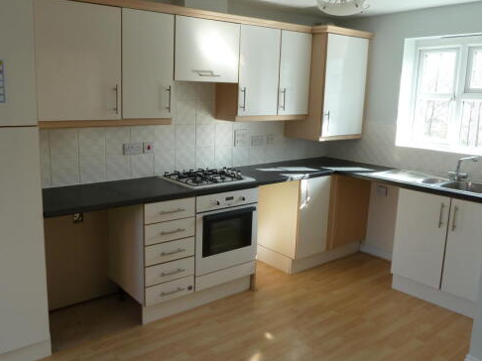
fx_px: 418
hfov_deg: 59.7
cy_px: 175
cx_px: 206
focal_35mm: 30
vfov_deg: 46.8
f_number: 3.3
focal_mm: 4.1
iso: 80
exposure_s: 1/50
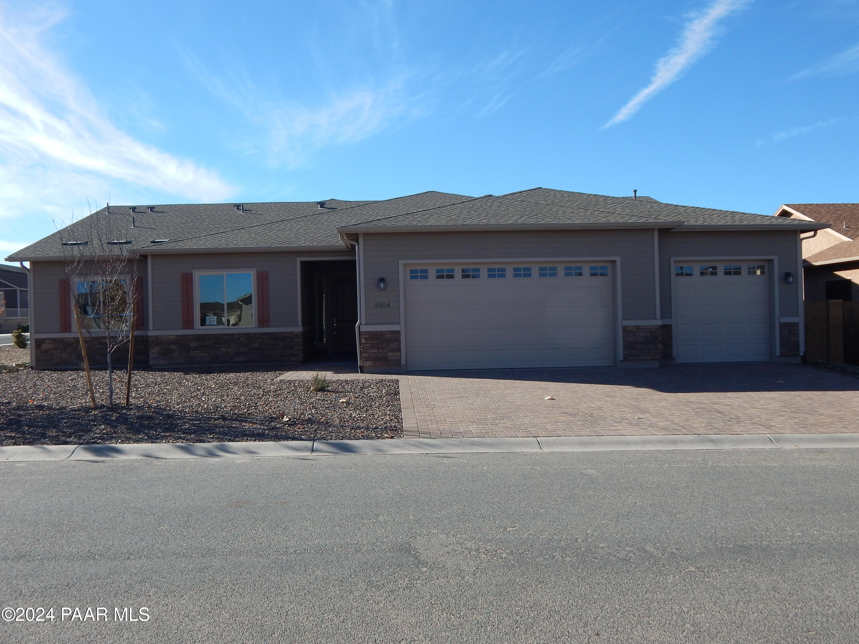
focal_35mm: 31
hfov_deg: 58.4
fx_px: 769
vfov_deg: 45.4
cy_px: 322
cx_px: 430
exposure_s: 1/400
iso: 125
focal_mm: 5.6
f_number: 6.5
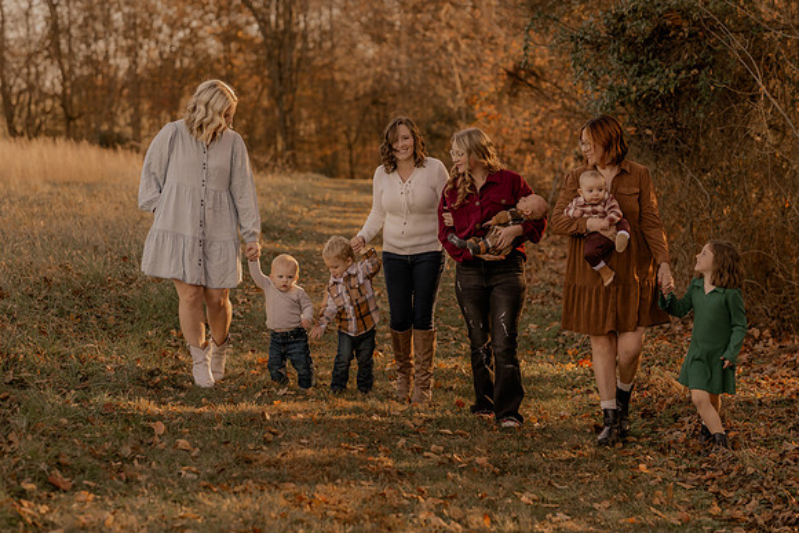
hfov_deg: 23.9
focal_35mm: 85
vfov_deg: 16.1
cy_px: 266
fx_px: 1887
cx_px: 400
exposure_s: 1/320
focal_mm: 85
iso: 200
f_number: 2.8
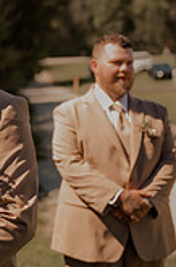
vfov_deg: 15.3
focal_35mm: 134
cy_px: 70
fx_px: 989
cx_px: -57
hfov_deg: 10.0
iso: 200
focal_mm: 49
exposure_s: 1/1000
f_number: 2.8
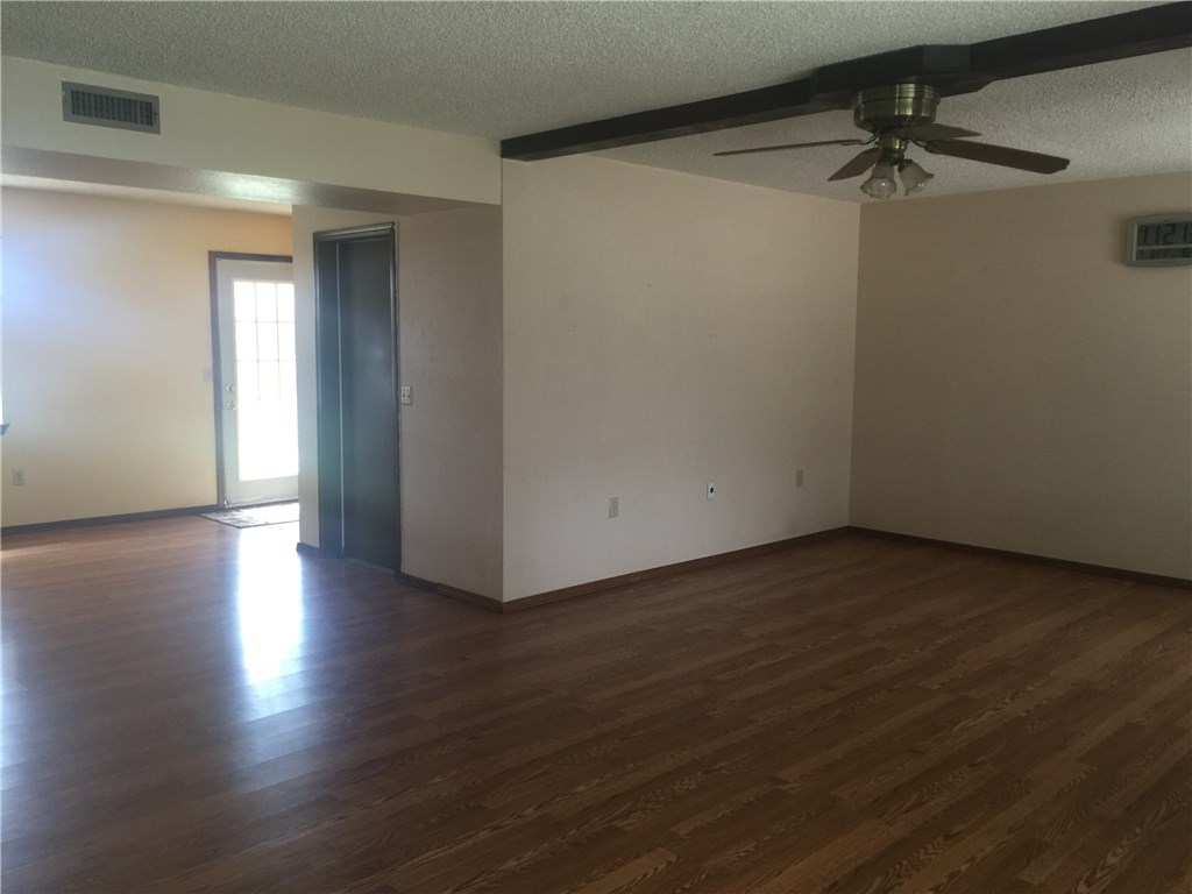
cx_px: 596
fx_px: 999
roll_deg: -2.0
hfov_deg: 61.7
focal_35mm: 29
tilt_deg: -7.1
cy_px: 447
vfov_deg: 48.2
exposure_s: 1/30
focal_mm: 4.15
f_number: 2.2
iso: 50
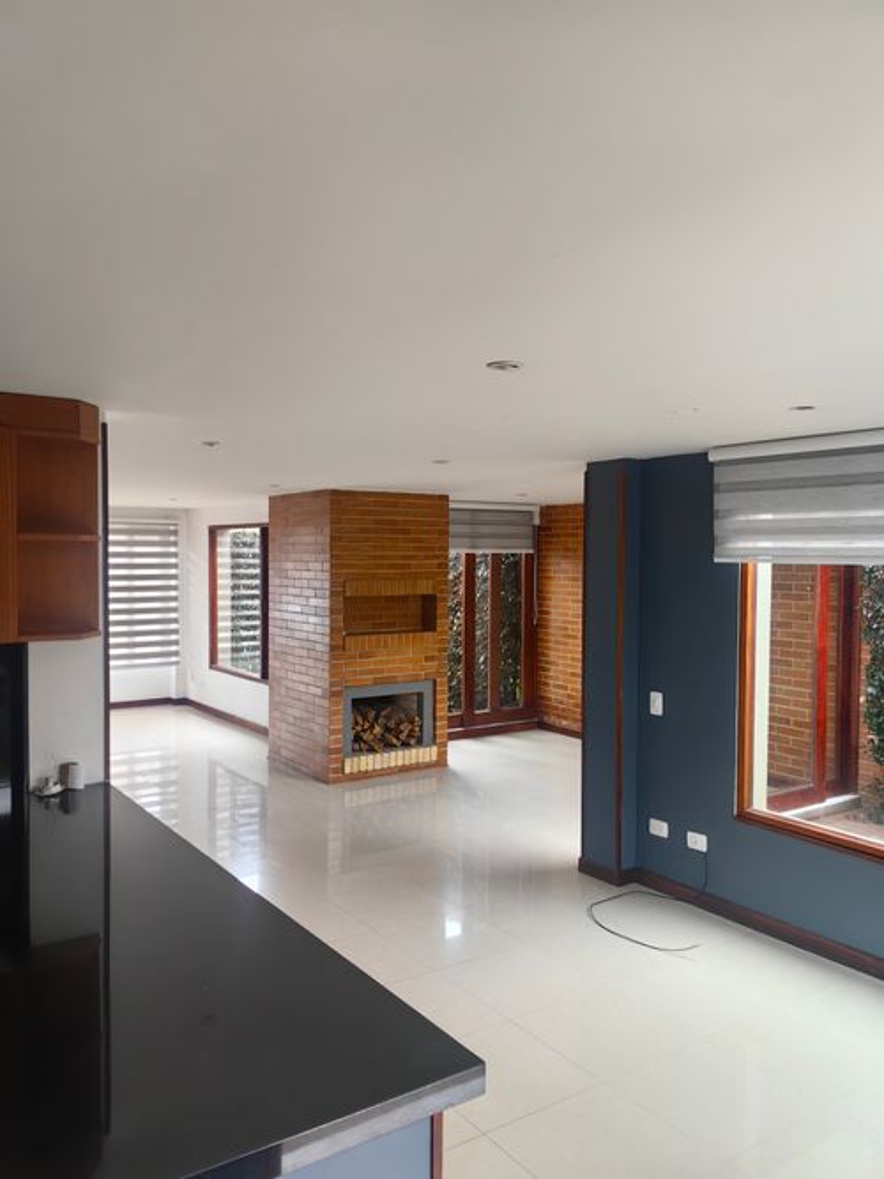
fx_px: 920
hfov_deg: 51.3
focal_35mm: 27
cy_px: 590
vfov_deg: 65.3
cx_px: 442
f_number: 1.4
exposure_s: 1/136
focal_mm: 6.35
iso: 50
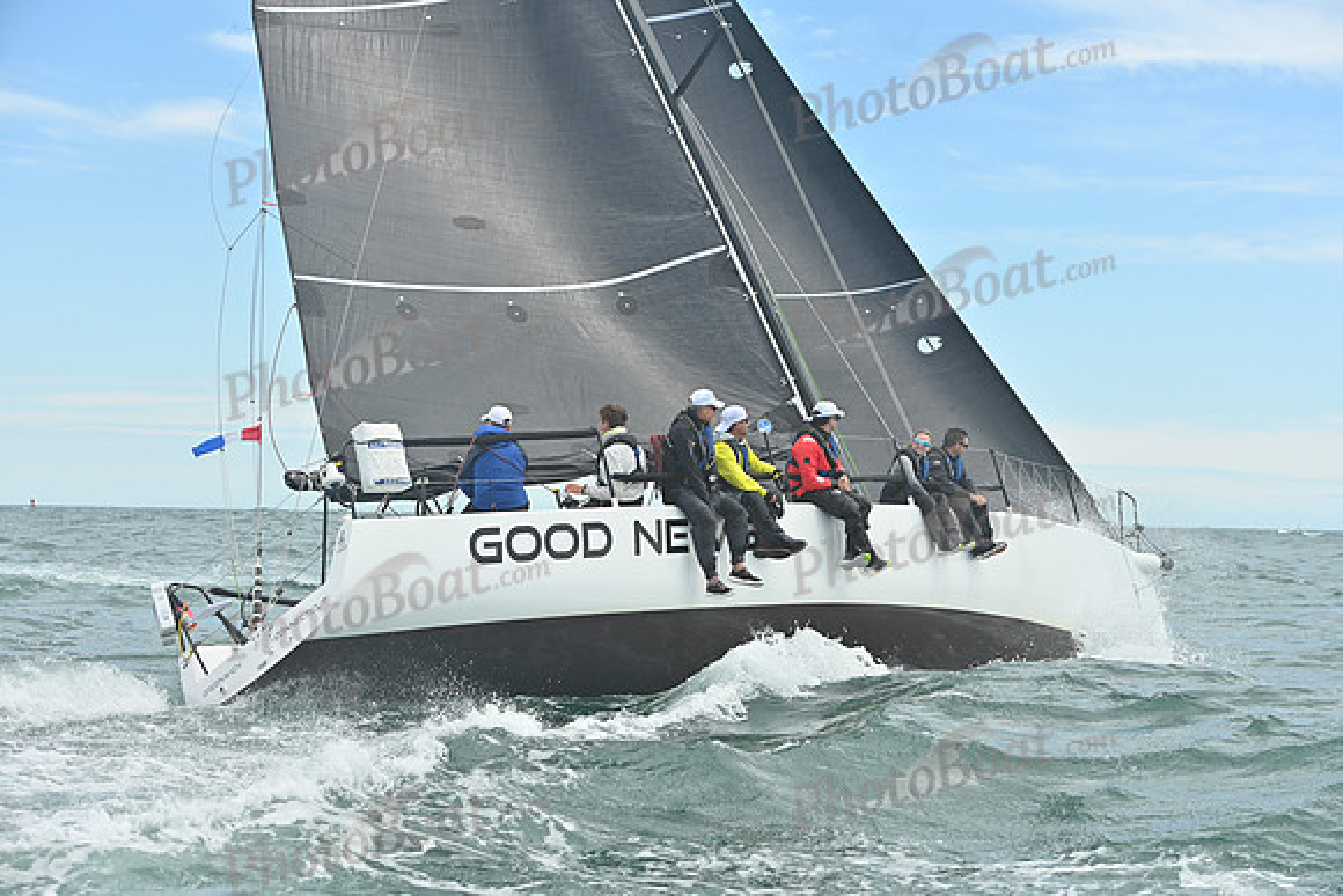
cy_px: 448
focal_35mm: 70
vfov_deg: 19.5
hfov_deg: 28.8
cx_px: 672
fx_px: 2612
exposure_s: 1/1250
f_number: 7.1
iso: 320
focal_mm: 70
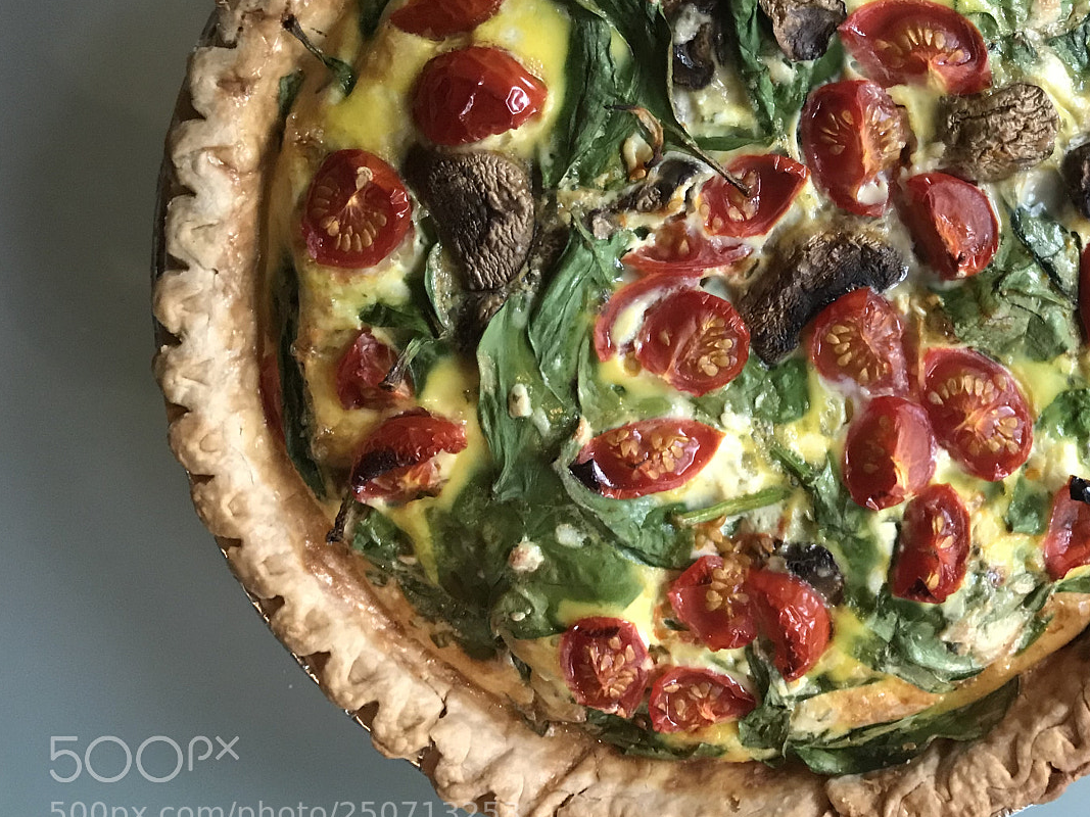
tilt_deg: -82.3
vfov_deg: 34.1
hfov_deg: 43.5
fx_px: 1322
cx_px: 803
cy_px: 281
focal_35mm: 42
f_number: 1.8
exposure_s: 1/15
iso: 80
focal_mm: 3.99
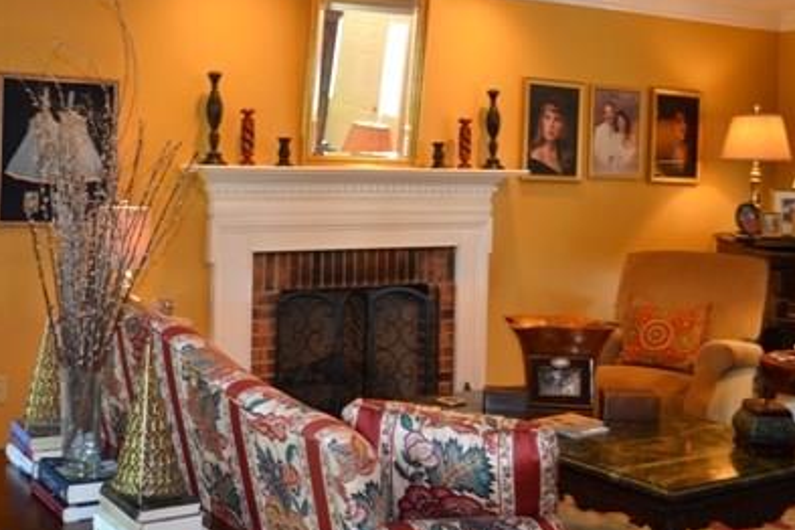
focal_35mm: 44
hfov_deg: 43.3
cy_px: 215
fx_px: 972
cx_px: 214
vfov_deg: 30.4
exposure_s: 1/60
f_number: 3.5
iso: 640
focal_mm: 18
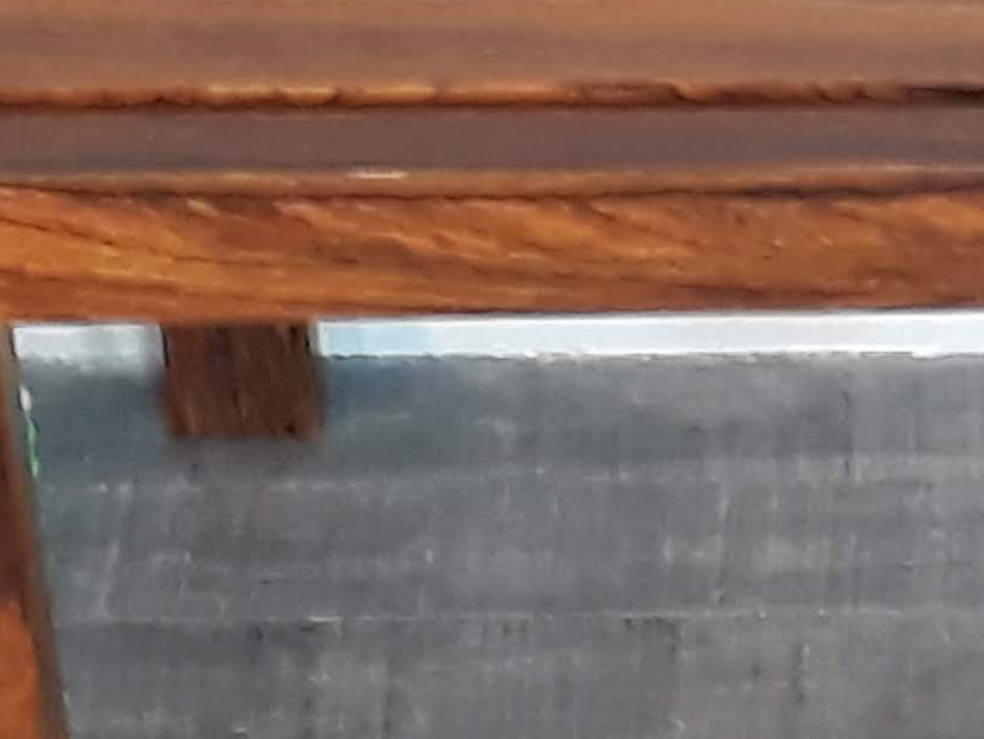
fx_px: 3014
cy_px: 322
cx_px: 1501
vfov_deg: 14.0
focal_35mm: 106
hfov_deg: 16.7
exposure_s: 1/20
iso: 200
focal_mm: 3.6
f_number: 1.9
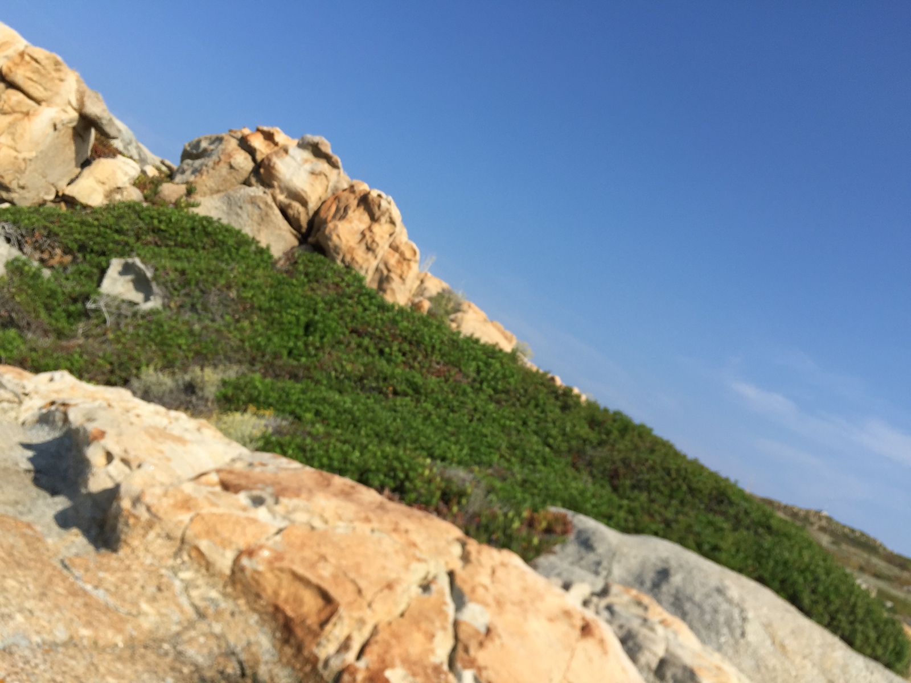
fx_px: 763
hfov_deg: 61.7
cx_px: 456
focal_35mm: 29
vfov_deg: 48.2
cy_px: 342
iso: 32
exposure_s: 1/2475
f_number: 2.2
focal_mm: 4.15
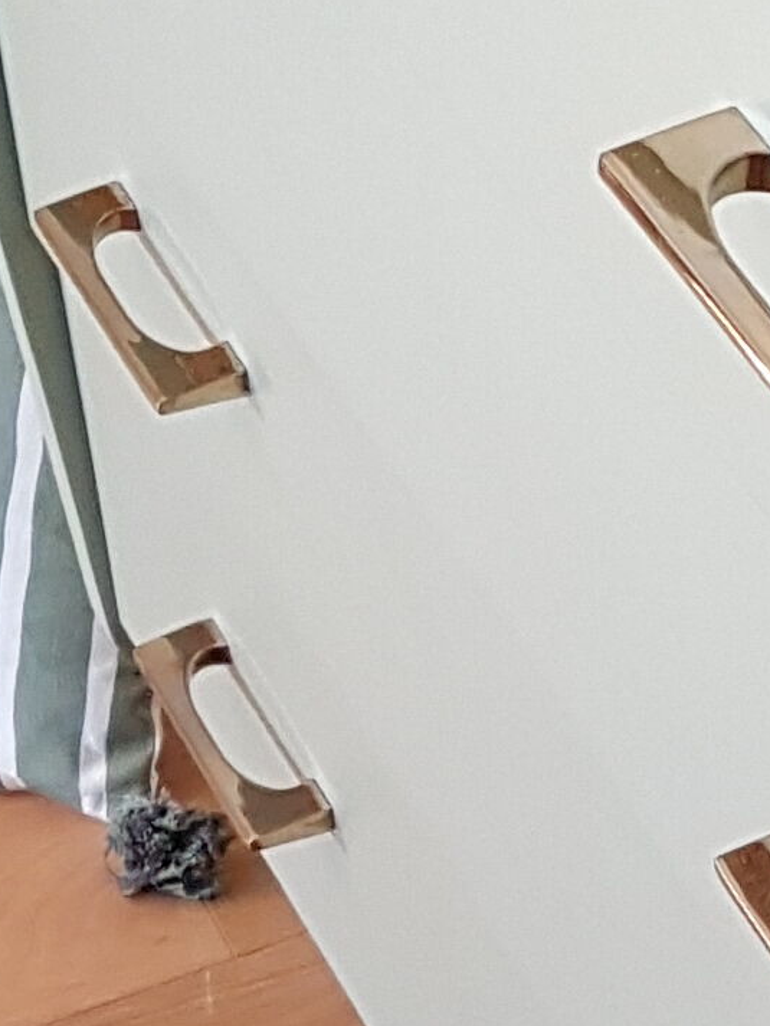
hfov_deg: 9.3
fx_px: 4359
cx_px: 1671
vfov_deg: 13.4
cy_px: 581
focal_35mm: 147
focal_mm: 4.2
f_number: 1.7
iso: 160
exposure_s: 1/33
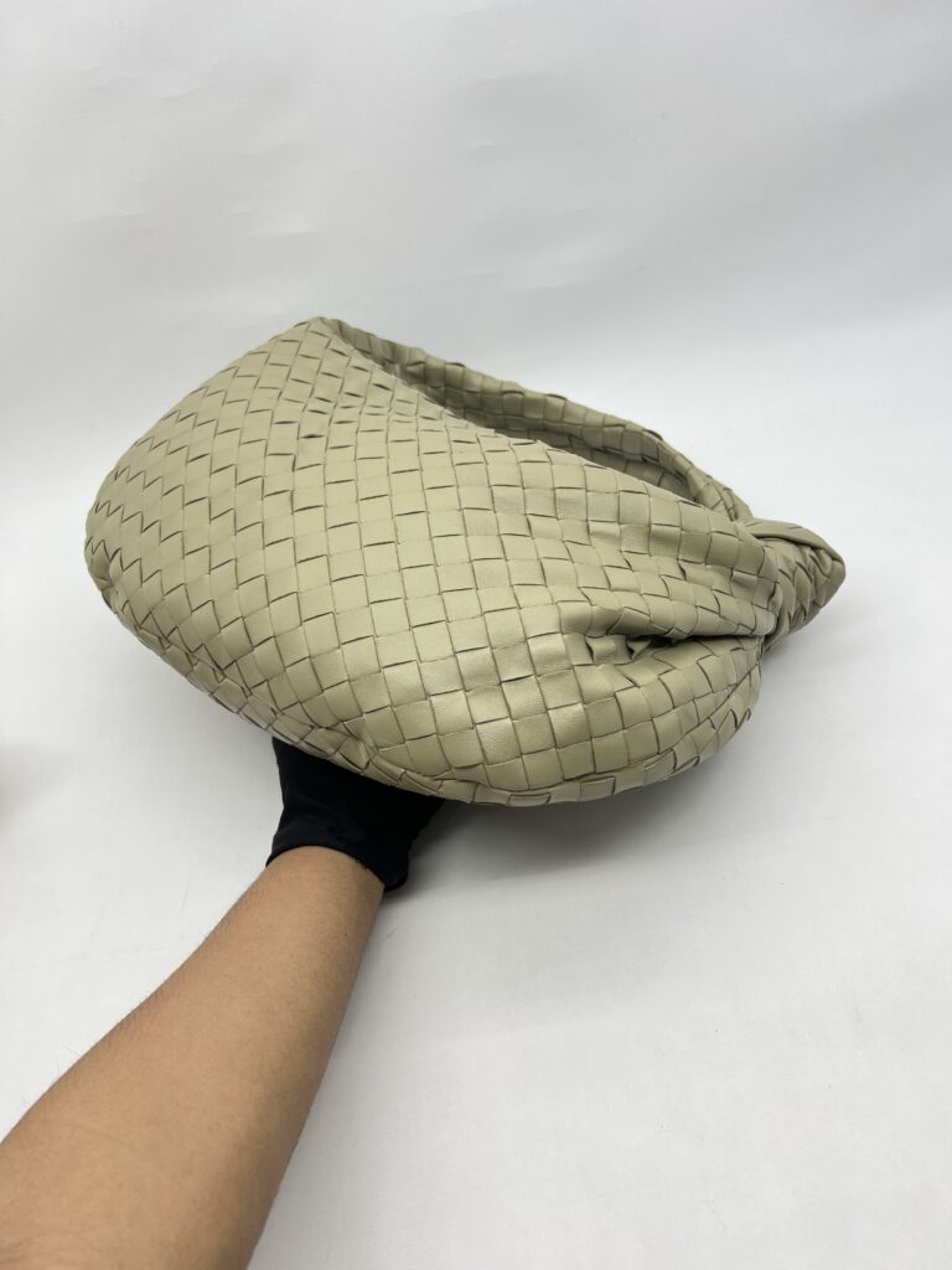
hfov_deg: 53.1
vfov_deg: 67.3
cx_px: 476
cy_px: 635
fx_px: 953
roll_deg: +8.6
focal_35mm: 26
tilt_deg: -40.6
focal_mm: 5.7
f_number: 1.5
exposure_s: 1/105
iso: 32
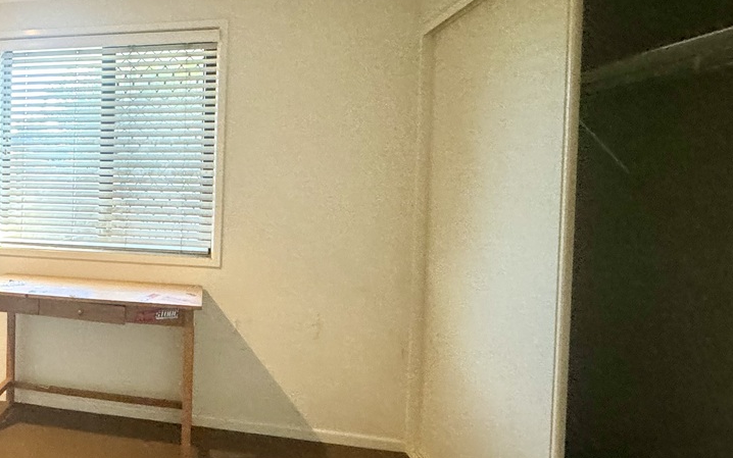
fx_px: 619
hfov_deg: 51.0
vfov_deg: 40.6
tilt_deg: -2.5
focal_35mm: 31
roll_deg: -0.8
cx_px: 22
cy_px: 203
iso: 640
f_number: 2.2
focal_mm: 2.22
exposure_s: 1/50
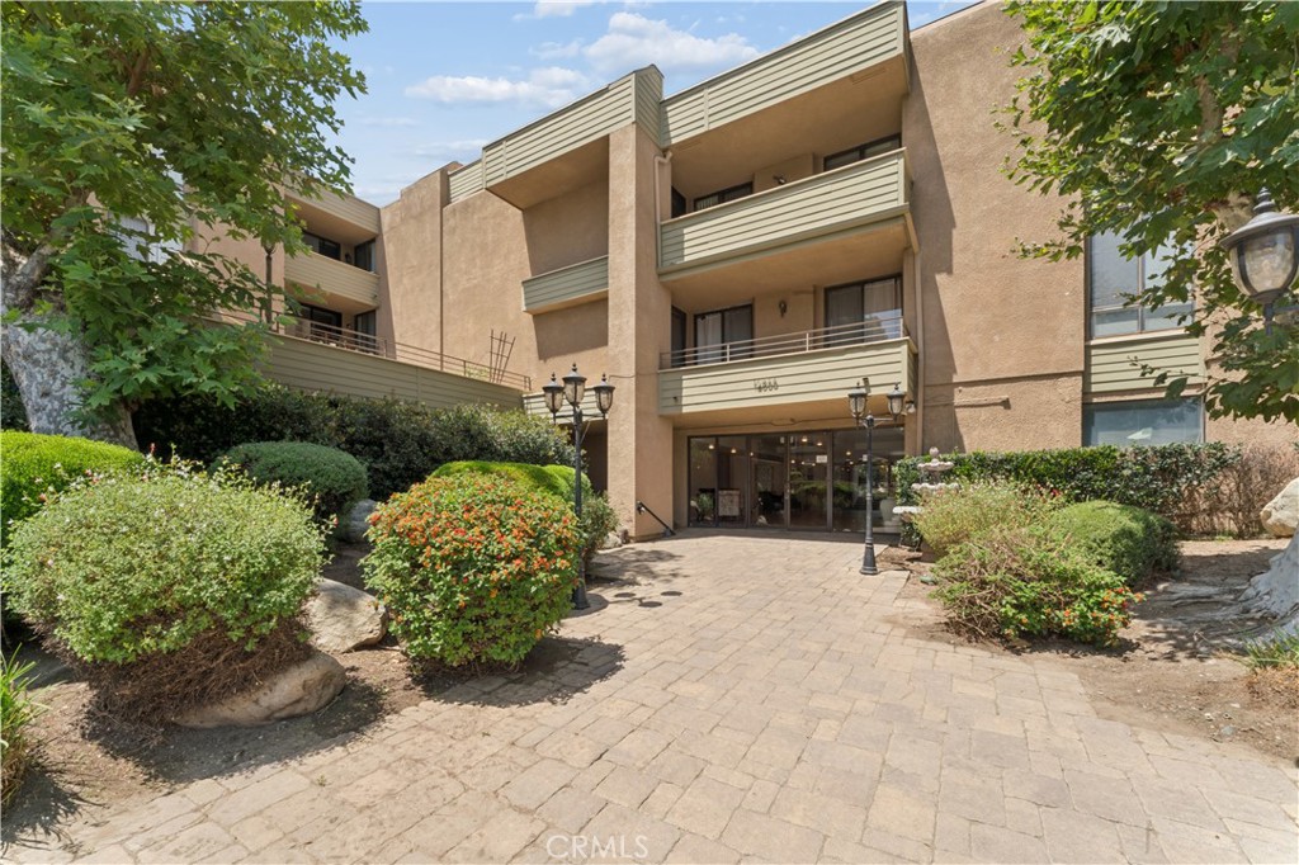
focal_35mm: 14
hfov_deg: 104.3
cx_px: 650
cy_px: 432
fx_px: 505
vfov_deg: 81.2
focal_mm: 14
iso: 100
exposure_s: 1/20
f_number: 22
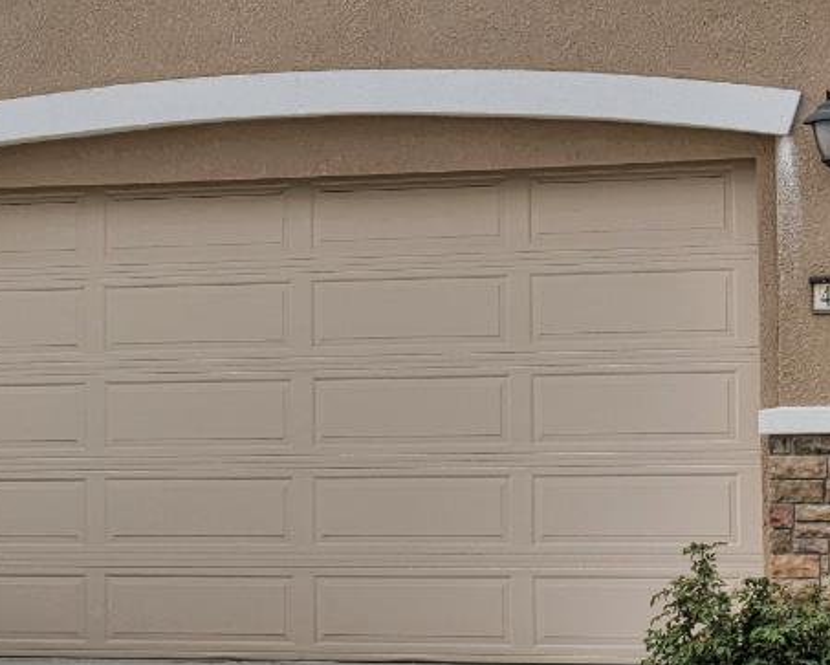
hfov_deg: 12.4
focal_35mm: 155
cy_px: 208
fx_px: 3810
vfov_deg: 10.0
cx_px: 277
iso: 250
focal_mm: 24
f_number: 6.3
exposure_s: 1/250
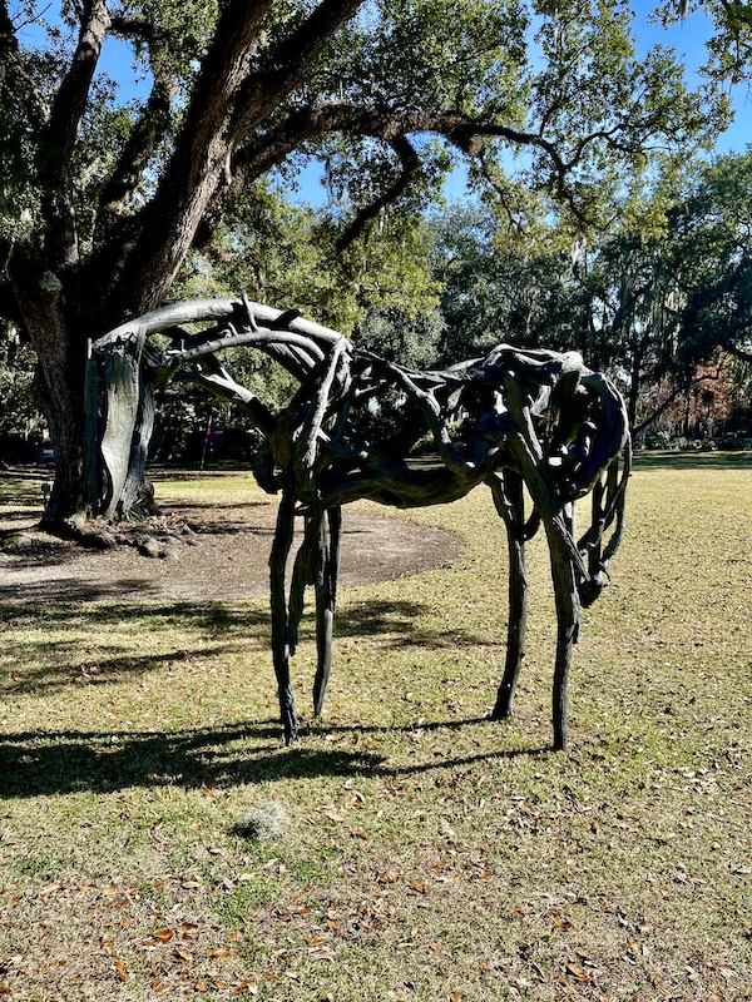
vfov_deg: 69.4
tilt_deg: -5.3
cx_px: 376
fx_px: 724
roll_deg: +0.6
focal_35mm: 25
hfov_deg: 54.9
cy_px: 501
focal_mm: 5.1
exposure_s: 1/1309
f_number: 1.6
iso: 32
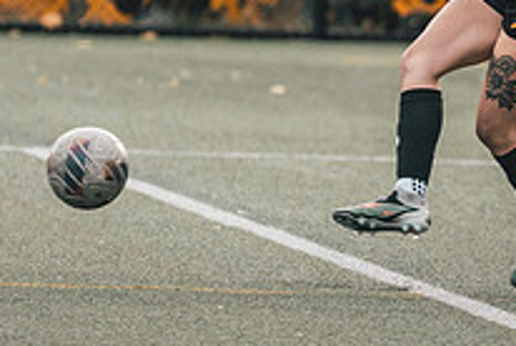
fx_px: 22306
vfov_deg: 0.9
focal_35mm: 1554
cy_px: 28
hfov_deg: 1.3
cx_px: 478
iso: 800
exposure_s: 1/800
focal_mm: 400
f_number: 6.3
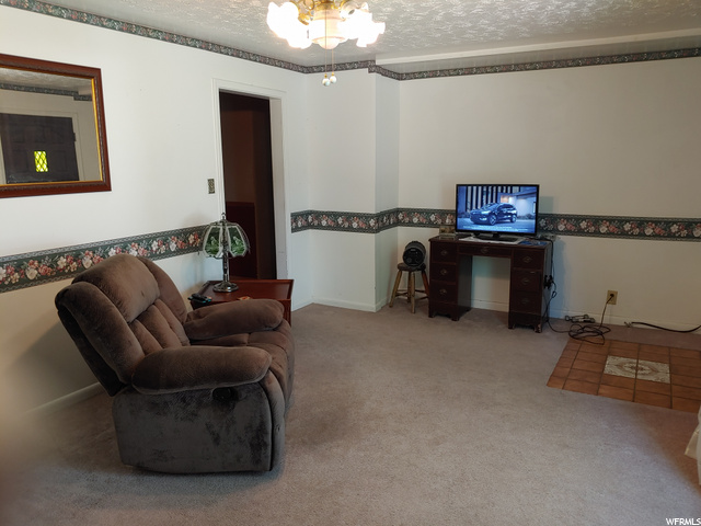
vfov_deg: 54.9
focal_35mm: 25
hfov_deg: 69.4
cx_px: 350
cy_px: 263
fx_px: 506
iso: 100
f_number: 1.5
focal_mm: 4.23
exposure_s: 1/60
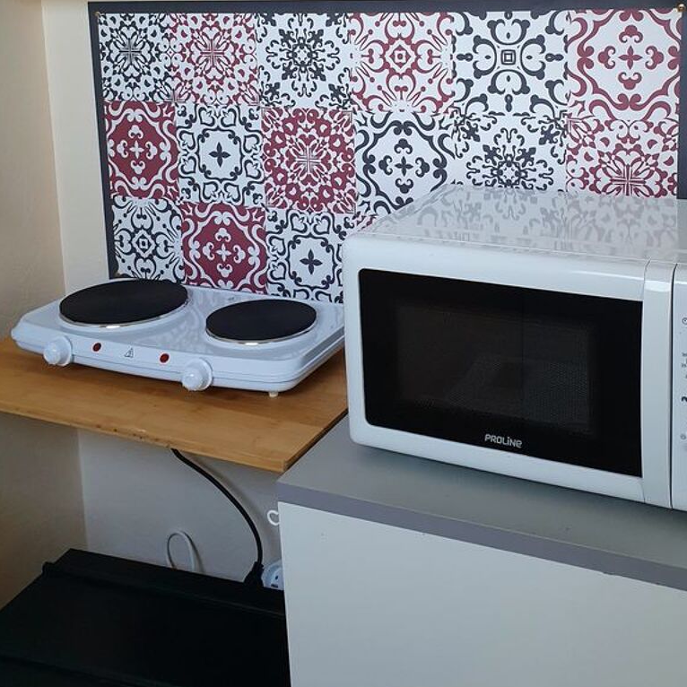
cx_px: 432
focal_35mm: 40
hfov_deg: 41.5
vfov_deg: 40.1
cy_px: 136
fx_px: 898
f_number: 2.4
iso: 320
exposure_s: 1/100
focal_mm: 4.32
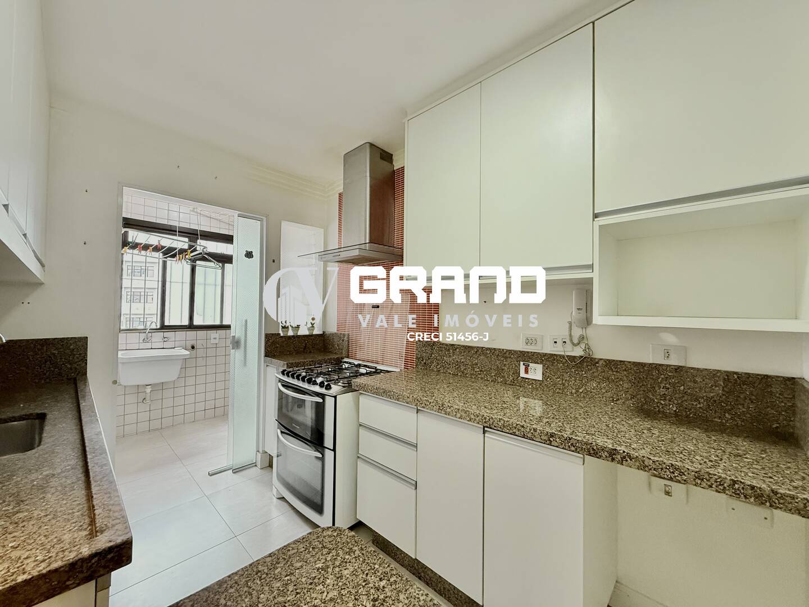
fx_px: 327
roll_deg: -0.6
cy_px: 304
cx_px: 404
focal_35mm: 14
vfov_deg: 85.7
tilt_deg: +1.3
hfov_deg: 102.1
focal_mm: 2.22
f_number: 2.2
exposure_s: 1/60
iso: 500
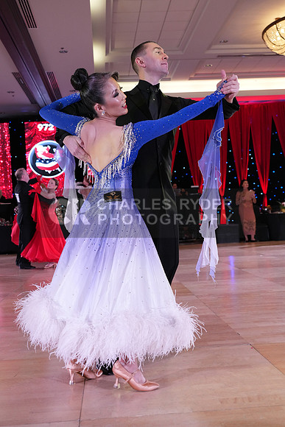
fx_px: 475
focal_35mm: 40
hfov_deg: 33.4
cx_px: 142
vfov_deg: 48.4
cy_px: 214
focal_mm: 40
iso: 2500
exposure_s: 1/250
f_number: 5
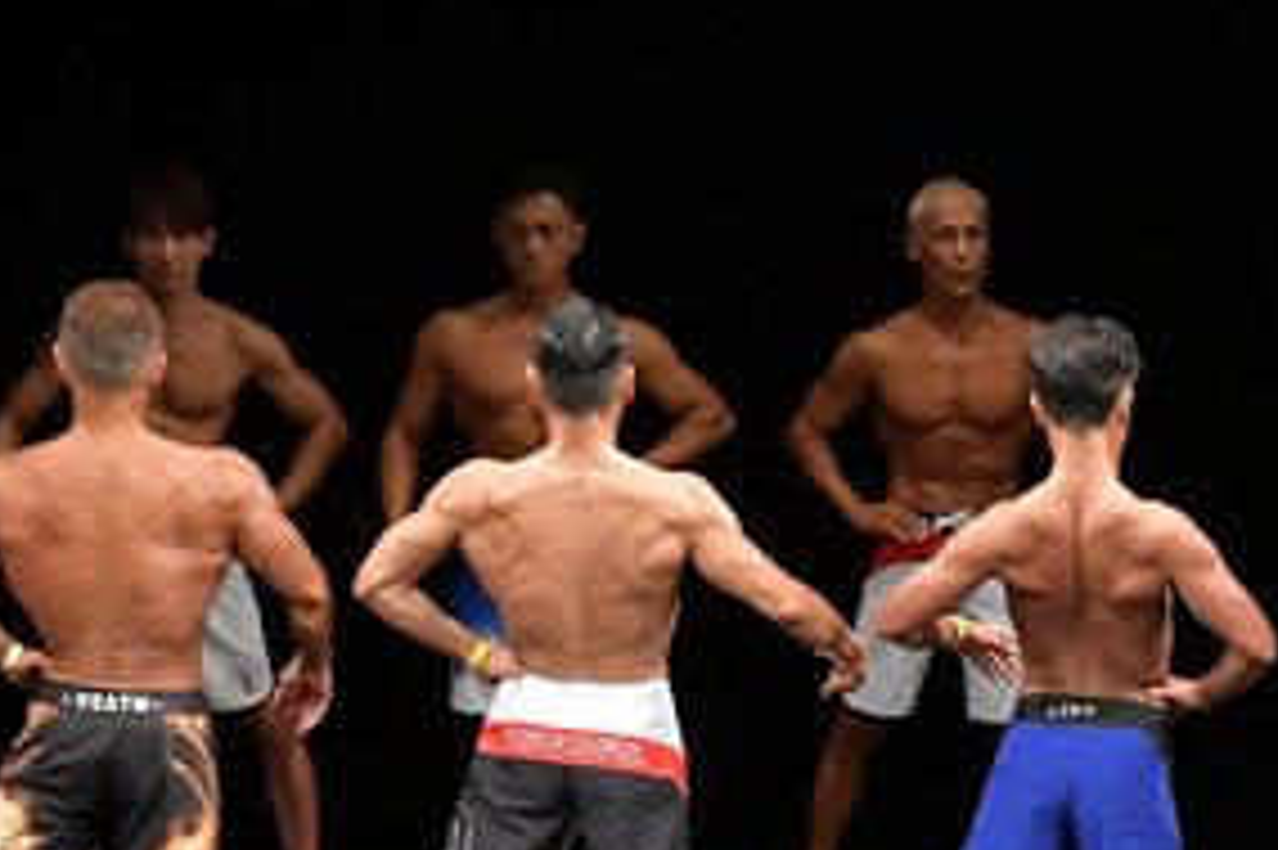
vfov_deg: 3.7
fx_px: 13091
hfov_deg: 5.6
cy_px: 774
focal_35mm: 369
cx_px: 902
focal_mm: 90
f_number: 5.6
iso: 3200
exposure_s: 1/400
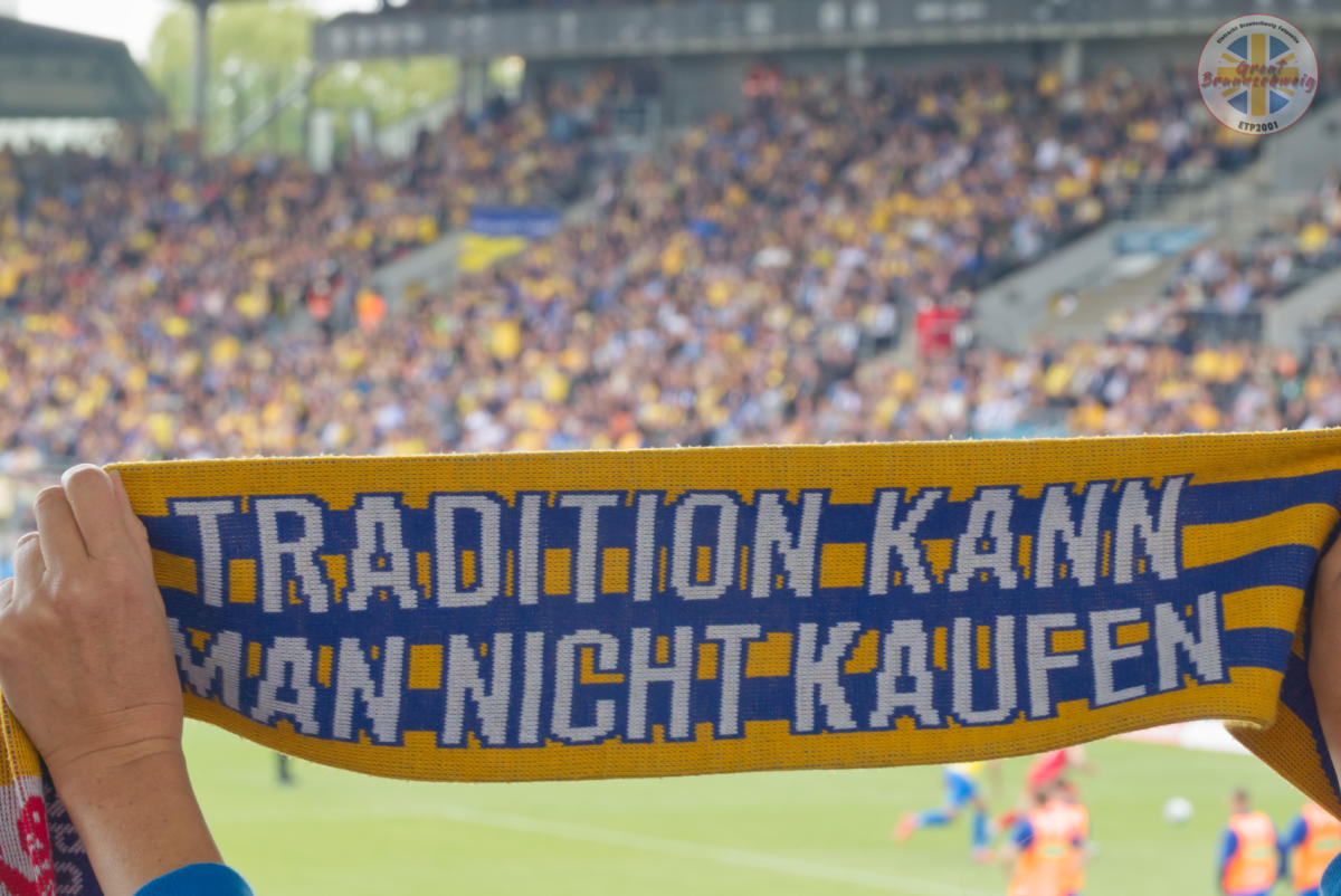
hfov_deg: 11.2
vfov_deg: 7.5
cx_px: 670
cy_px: 448
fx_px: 6859
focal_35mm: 184
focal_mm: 67.5
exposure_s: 1/100
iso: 400
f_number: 8
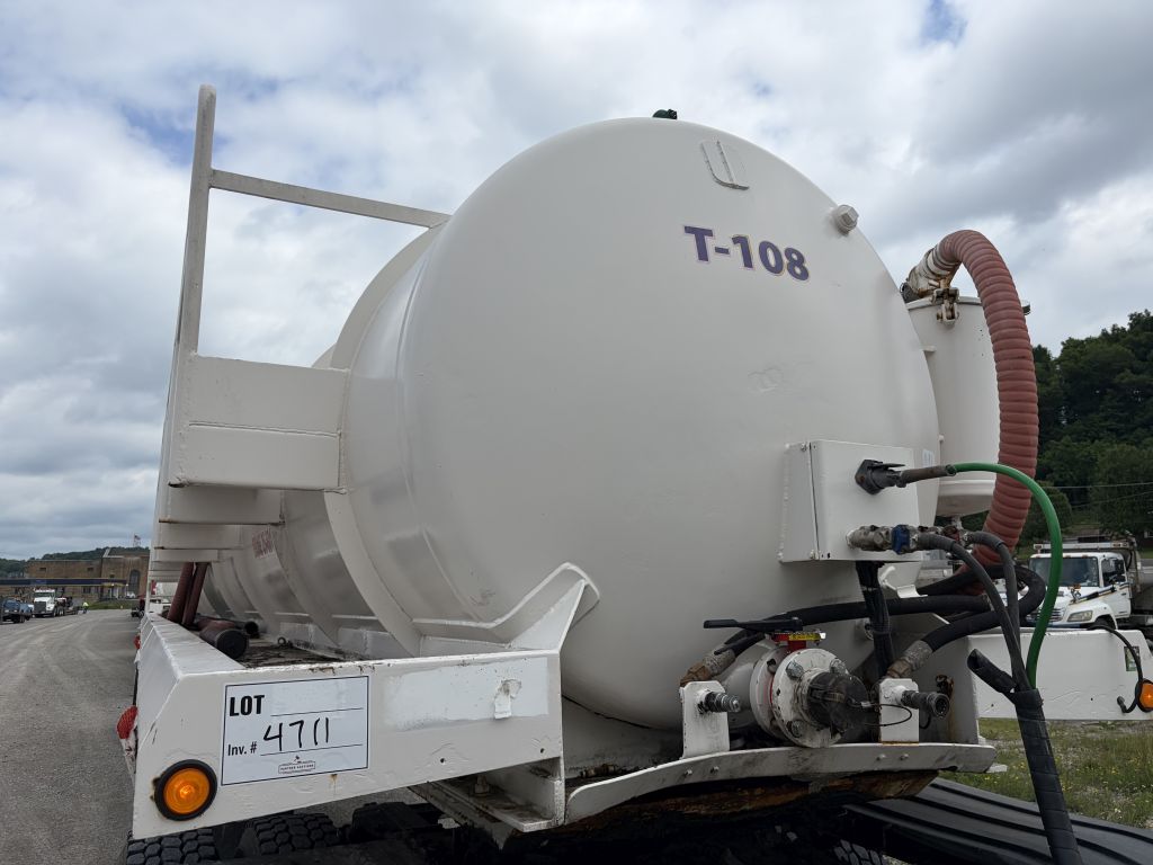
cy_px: 432
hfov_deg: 67.3
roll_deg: +0.8
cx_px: 576
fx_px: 866
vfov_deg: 53.1
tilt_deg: +9.8
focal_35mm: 26
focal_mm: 5.96
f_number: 1.6
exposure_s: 1/5348
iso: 50
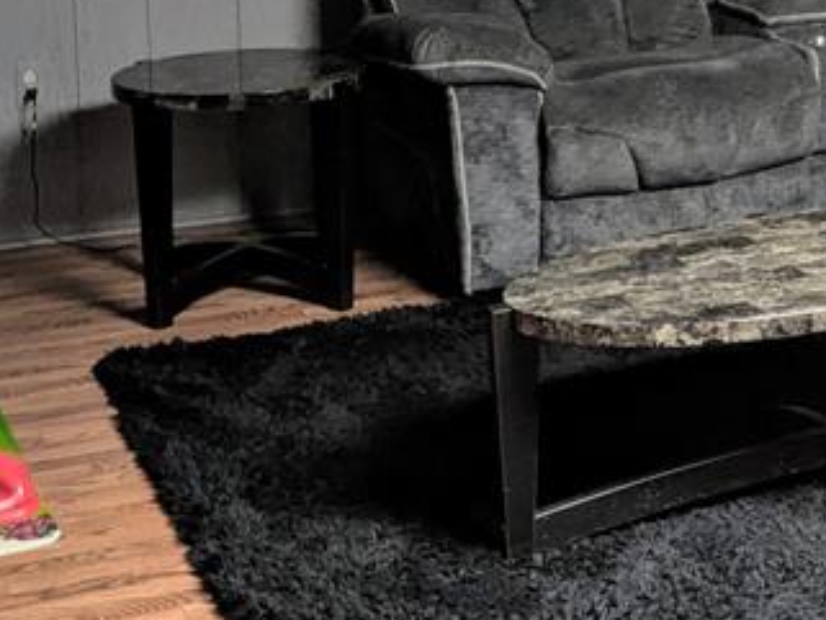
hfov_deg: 21.8
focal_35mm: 86
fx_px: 2053
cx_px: 862
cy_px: -100
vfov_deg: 16.5
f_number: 1.73
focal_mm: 4.38
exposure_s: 1/24
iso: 247
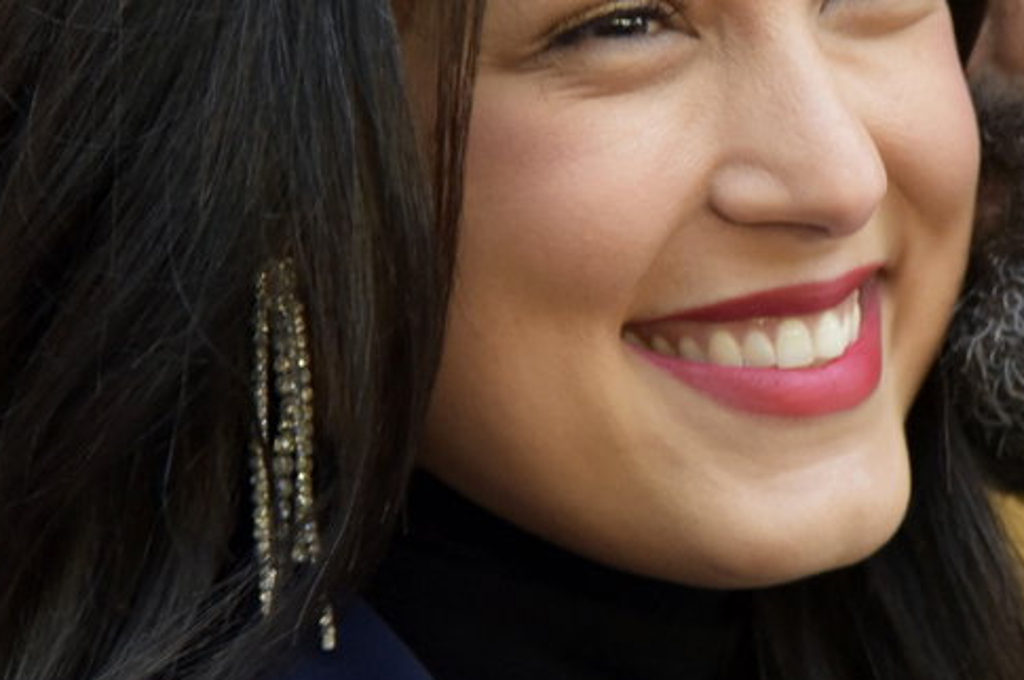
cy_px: 150
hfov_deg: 7.9
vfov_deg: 5.3
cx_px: 937
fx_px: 7386
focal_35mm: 260
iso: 2800
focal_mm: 105
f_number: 4
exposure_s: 1/60
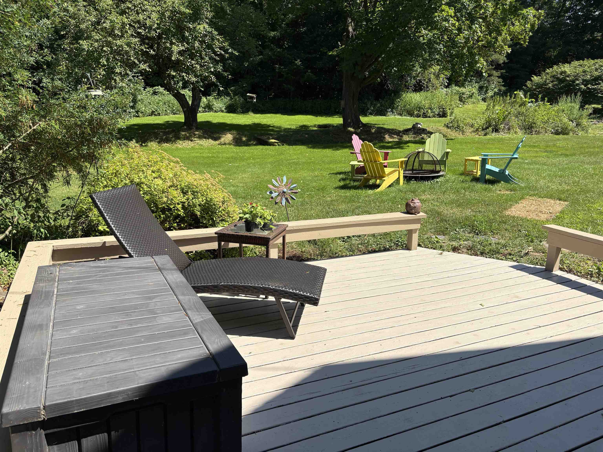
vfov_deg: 53.1
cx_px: 302
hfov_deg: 67.3
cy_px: 226
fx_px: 453
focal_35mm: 26
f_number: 1.6
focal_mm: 5.96
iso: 50
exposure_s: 1/2985
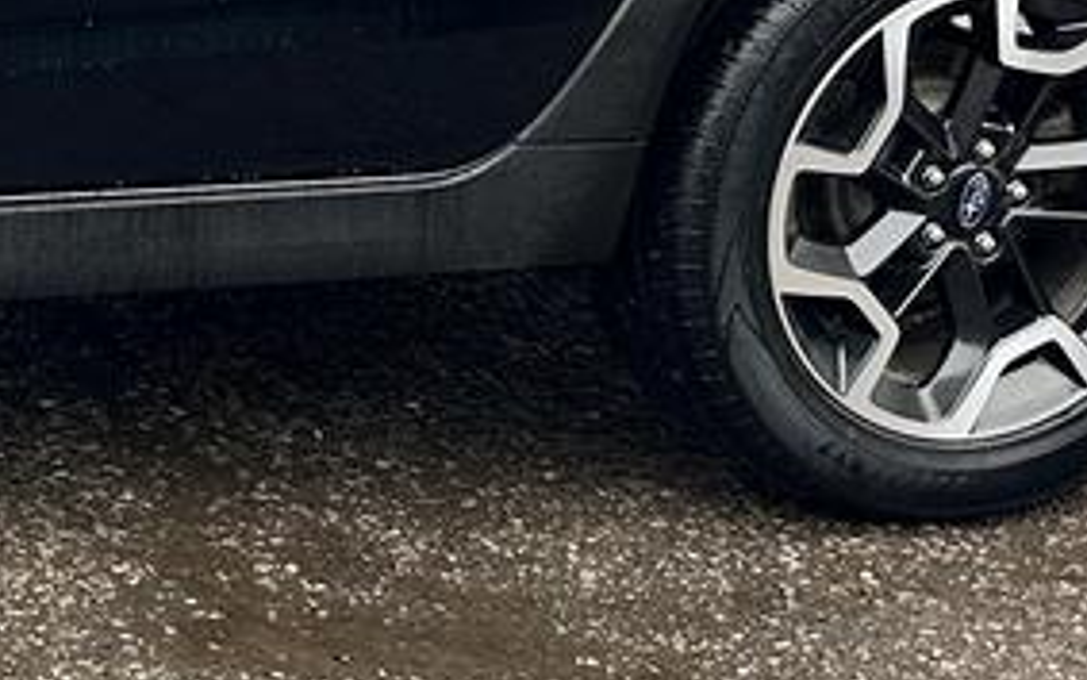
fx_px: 3407
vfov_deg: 11.0
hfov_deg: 16.0
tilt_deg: -10.8
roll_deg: -1.1
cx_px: -722
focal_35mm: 115
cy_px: -342
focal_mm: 6.86
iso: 64
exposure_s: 1/209
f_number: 1.78
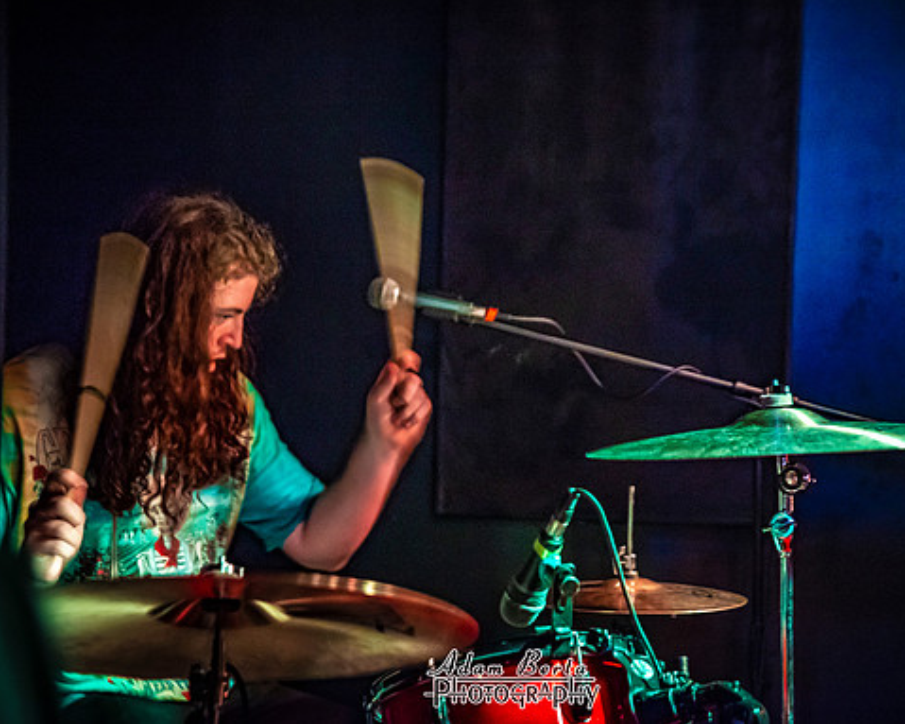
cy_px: 360
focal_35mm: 64
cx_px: 505
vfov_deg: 23.8
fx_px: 1714
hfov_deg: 29.6
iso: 4000
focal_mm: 55
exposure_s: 1/25
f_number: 2.8
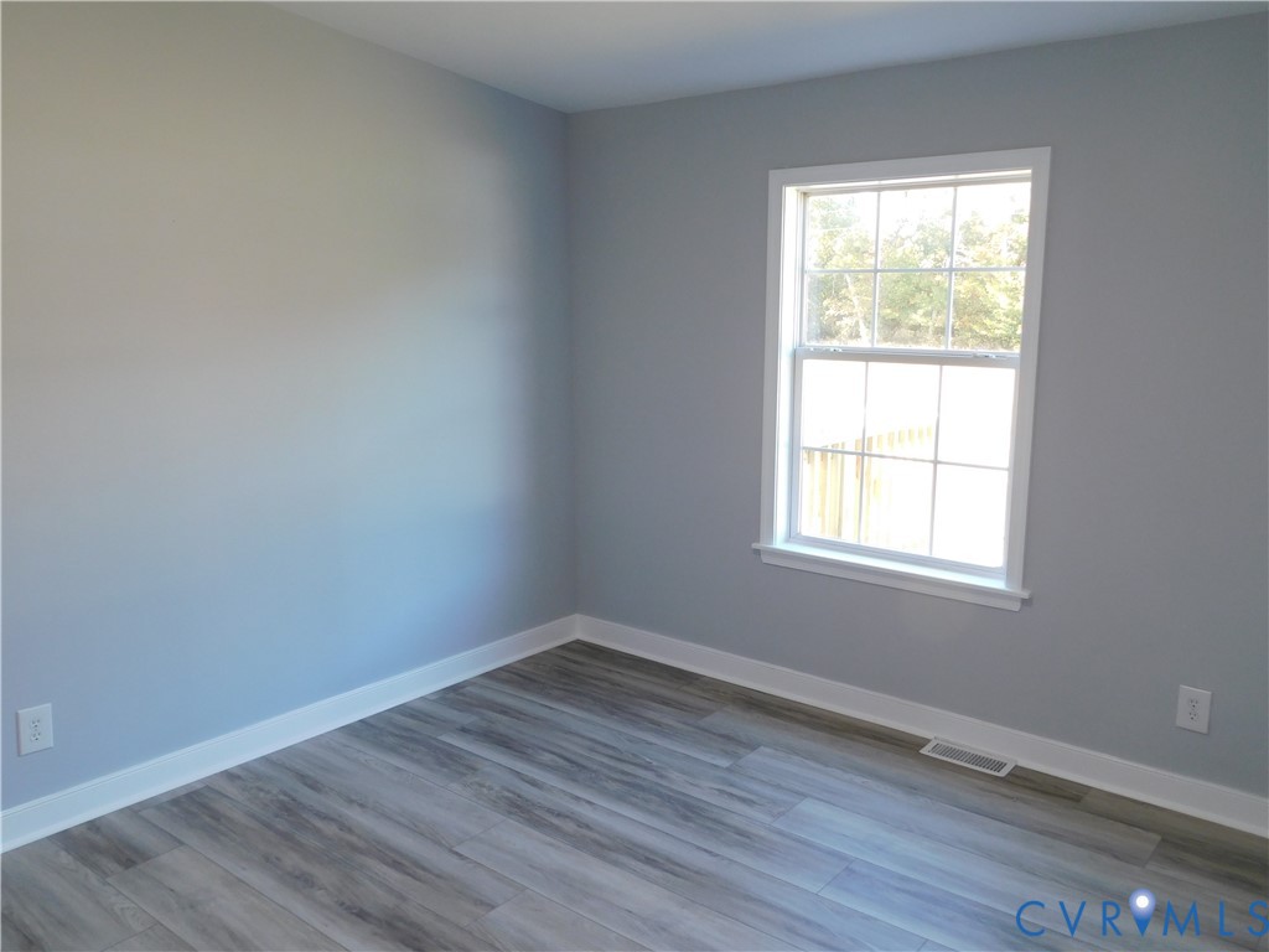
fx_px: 1026
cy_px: 476
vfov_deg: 49.7
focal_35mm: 28
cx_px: 634
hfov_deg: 63.4
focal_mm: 4.9
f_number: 3.2
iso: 125
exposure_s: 1/30
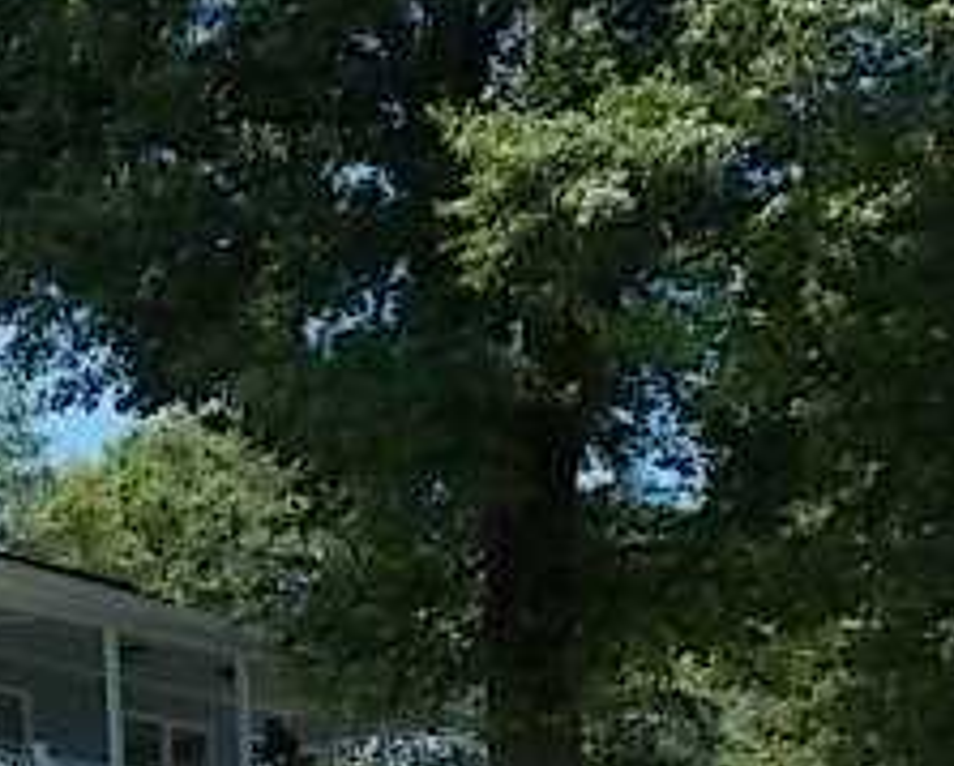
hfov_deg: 14.9
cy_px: 779
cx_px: -308
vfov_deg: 12.4
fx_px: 3477
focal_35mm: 123
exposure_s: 1/400
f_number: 4.2
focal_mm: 7.9
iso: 80
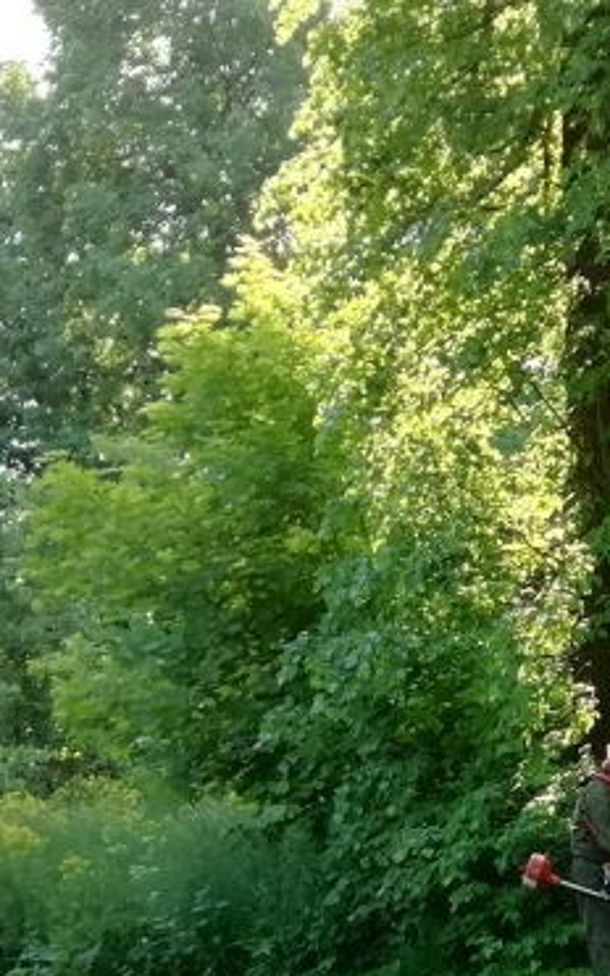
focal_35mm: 76
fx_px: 2021
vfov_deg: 26.2
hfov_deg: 16.3
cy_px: 884
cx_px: 778
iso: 50
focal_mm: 3.21
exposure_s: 1/116
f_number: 2.2
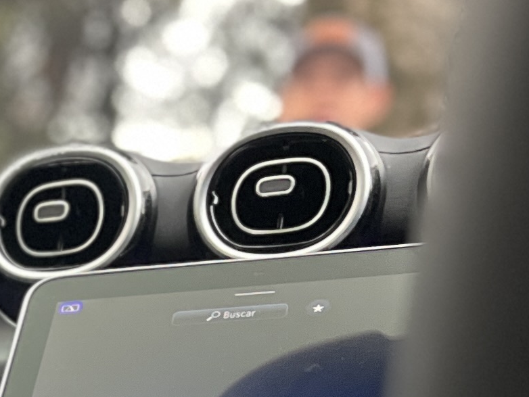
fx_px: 2048
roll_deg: -0.4
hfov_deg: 13.5
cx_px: -361
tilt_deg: -6.0
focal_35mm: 134
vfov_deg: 10.3
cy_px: 769
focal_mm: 5.1
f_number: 1.6
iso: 320
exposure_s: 1/60
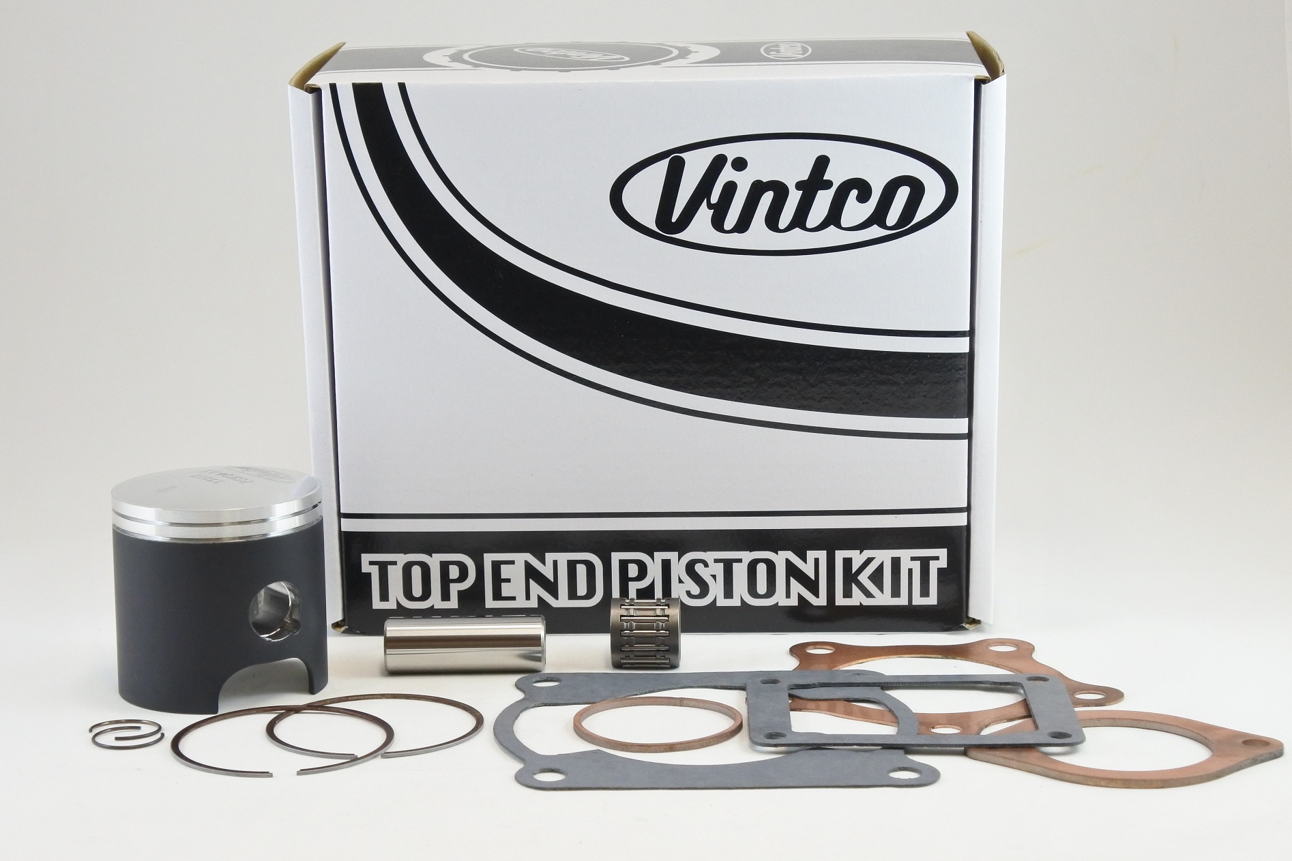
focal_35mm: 65
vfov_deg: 20.9
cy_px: 430
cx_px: 646
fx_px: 2333
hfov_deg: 31.0
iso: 800
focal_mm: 24.4
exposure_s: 1/125
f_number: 5.3
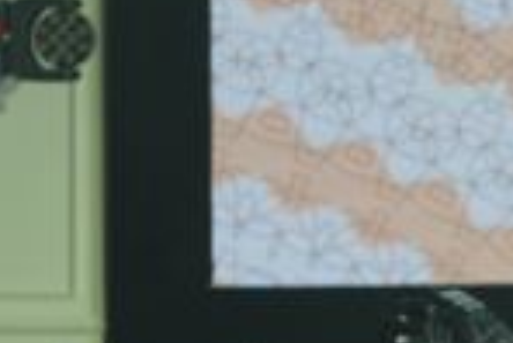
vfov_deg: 3.1
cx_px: 1090
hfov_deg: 4.5
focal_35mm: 448
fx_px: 6390
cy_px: 94
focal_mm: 95
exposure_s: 1/320
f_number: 5
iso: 400
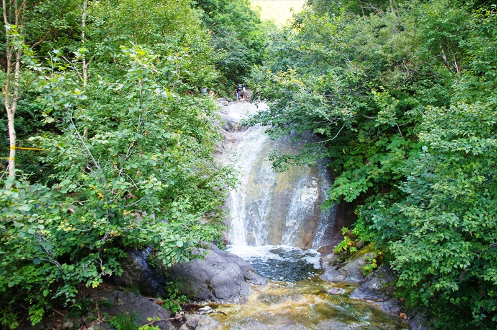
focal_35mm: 27
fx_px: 372
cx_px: 248
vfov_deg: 47.9
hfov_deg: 67.4
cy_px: 165
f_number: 4
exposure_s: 1/160
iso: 500
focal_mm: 18
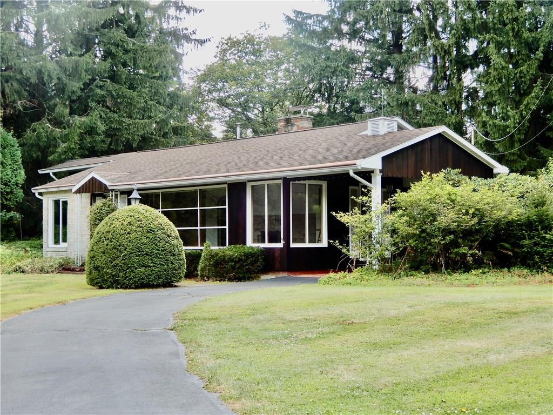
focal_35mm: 57
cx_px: 276
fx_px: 911
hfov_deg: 33.8
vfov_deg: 25.7
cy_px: 208
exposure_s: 1/100
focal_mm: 10.2
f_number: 4.5
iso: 80
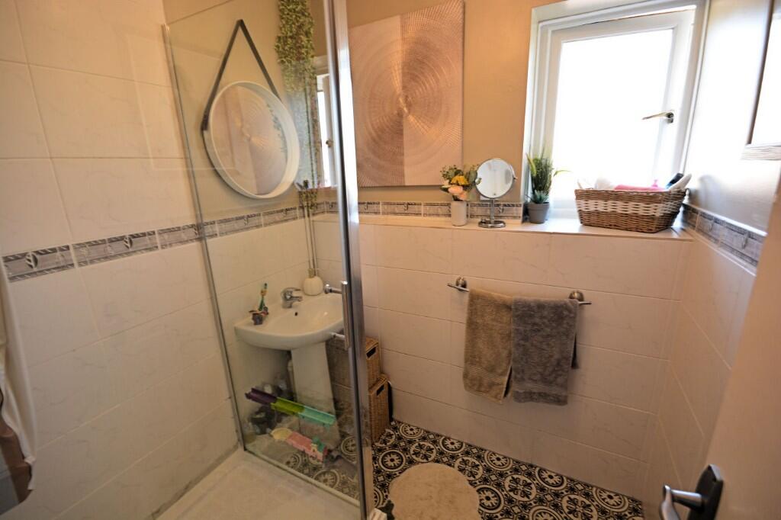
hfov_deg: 100.4
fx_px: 325
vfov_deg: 77.3
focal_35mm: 15
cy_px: 260
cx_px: 390
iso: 400
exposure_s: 1/10
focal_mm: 10
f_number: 8
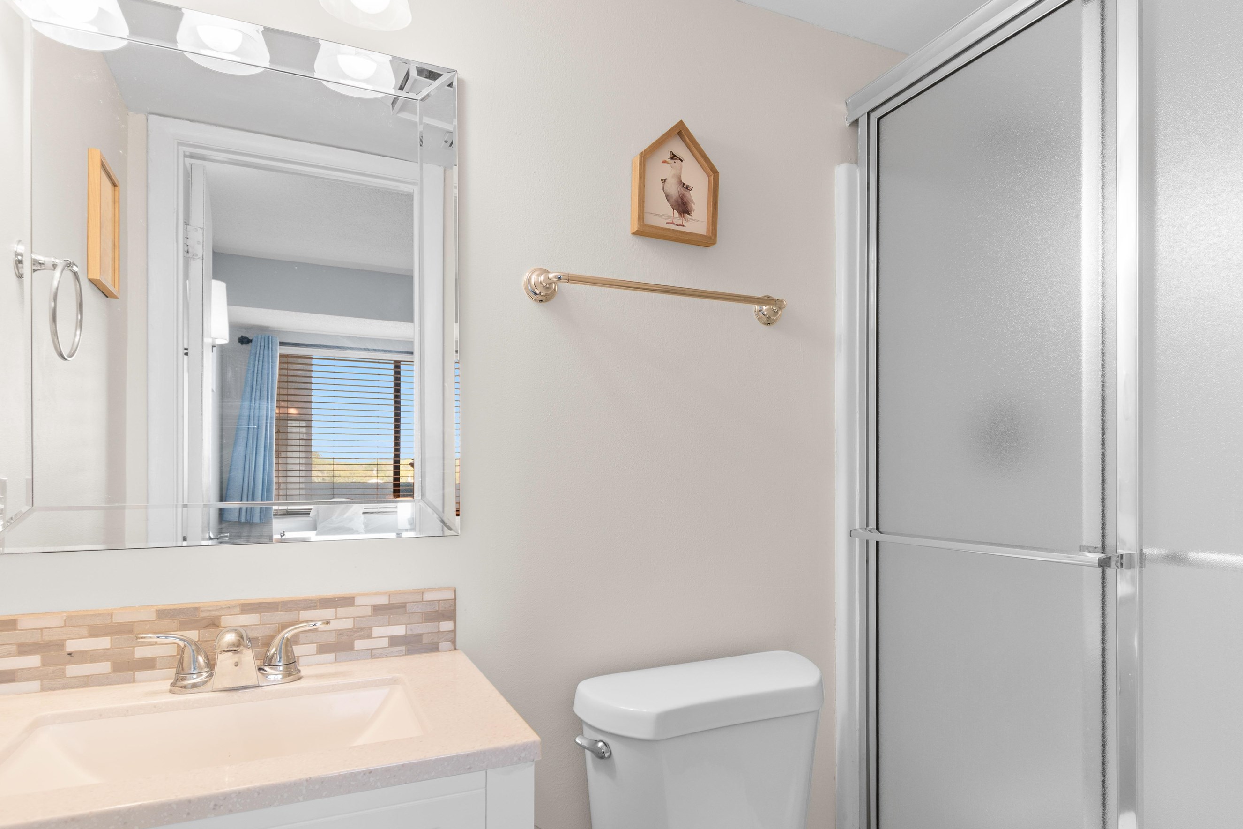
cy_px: 459
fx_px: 760
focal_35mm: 22
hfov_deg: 78.2
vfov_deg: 57.1
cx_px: 698
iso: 100
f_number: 4.8
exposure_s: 1/5
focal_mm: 13
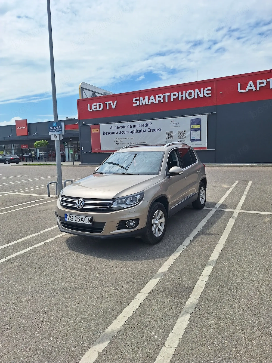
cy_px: 182
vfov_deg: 73.9
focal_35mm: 23
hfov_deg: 58.9
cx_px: 136
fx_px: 241
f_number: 1.8
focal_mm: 5.54
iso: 40
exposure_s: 1/5319
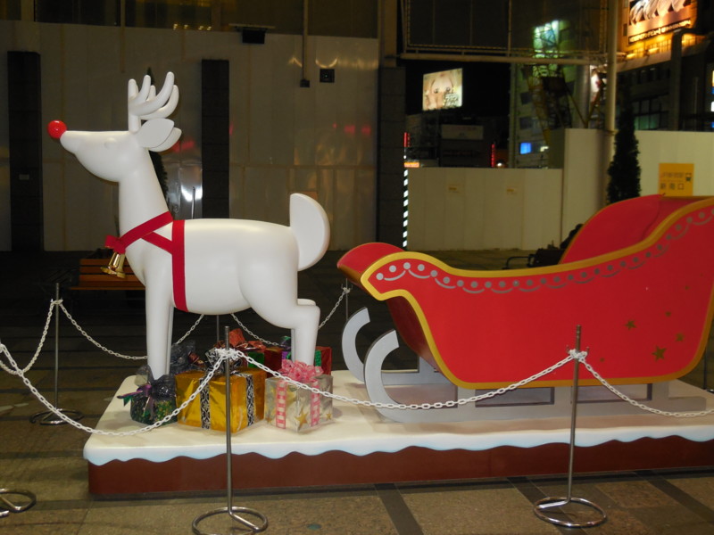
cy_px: 268
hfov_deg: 46.8
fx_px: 825
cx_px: 357
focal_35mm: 40
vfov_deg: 36.0
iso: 500
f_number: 3.6
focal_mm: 7.1
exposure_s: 1/30
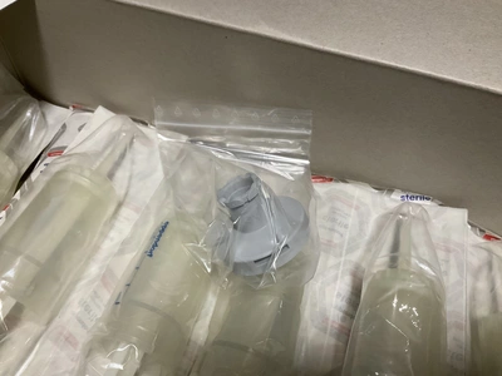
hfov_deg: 61.7
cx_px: 251
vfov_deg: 48.2
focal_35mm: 29
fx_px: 421
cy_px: 188
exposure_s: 1/60
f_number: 1.8
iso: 200
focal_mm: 3
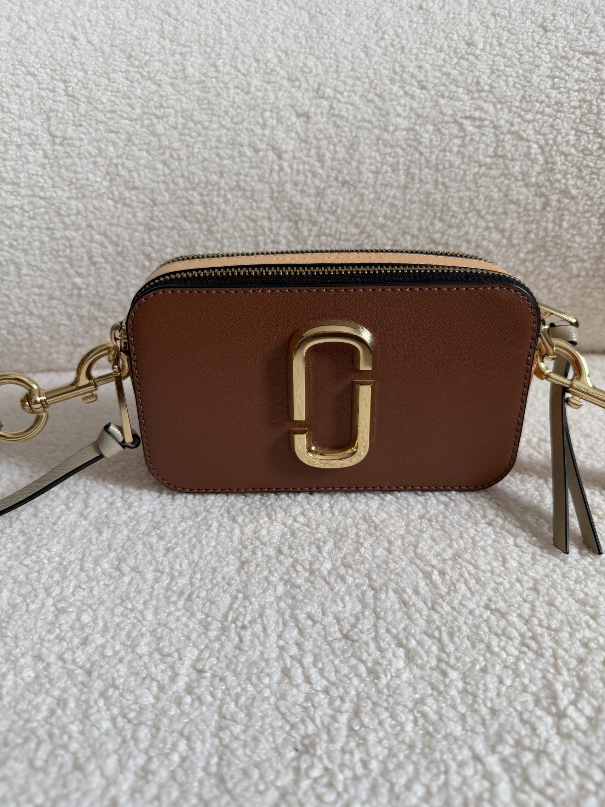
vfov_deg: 71.6
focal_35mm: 24
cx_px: 302
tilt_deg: -27.2
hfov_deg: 56.8
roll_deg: +0.4
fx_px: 559
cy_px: 404
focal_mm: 6.76
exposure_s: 1/121
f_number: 1.78
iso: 80
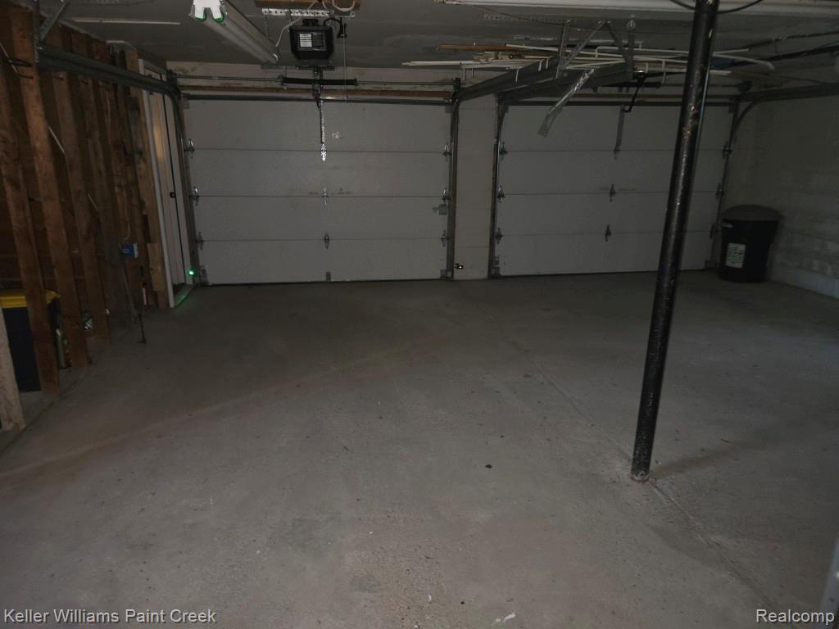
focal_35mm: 23
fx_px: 557
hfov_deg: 73.9
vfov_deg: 58.9
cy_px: 314
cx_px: 420
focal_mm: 5.4
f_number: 1.8
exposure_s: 1/12
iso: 250
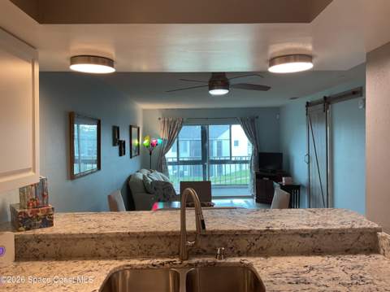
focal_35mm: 29
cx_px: 195
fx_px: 326
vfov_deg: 48.2
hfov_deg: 61.7
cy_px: 146
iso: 40
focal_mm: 3
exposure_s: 1/60
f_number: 1.8
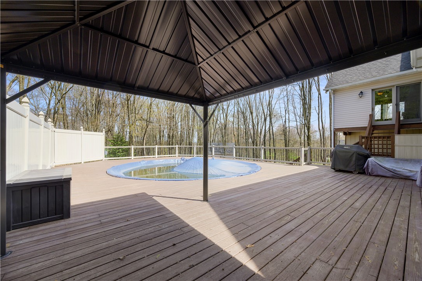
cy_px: 140
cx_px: 211
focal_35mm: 14
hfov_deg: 104.2
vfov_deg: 81.2
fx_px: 164
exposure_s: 1/50
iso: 200
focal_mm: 14
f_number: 8
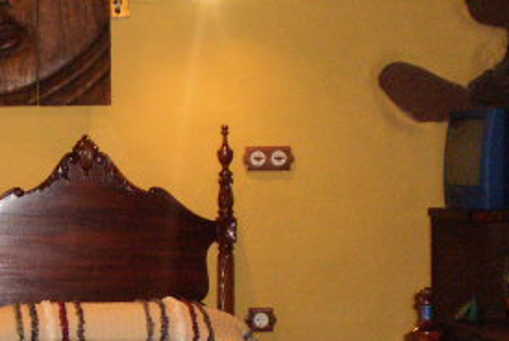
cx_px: -19
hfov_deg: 22.3
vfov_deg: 15.6
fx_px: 1231
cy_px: 287
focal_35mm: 87
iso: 320
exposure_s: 1/30
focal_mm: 6.3
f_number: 3.1
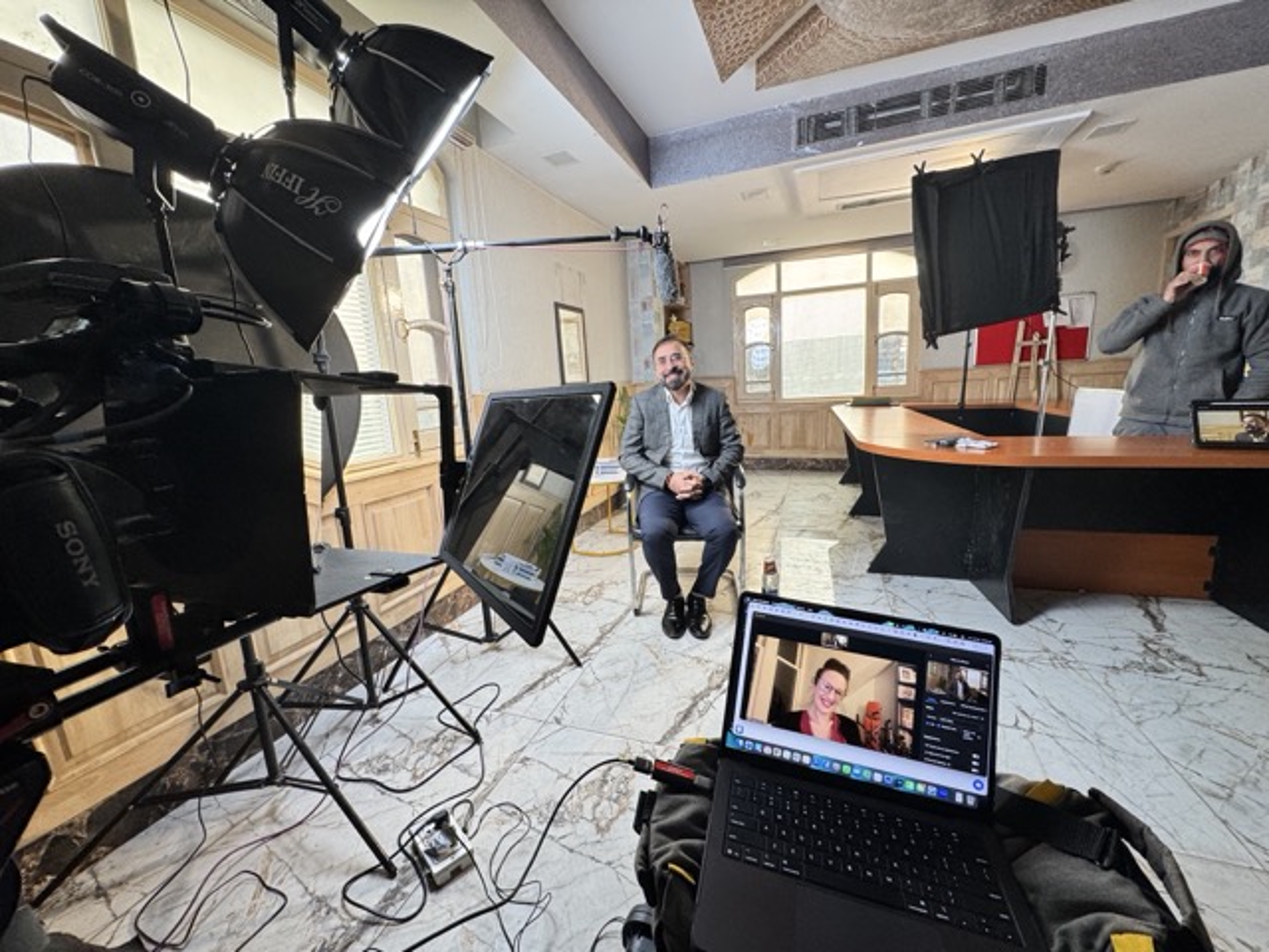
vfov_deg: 85.7
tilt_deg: -11.0
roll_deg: +3.9
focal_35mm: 14
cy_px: 476
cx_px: 634
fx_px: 513
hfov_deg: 102.1
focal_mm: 2.22
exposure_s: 1/99
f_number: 2.2
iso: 160
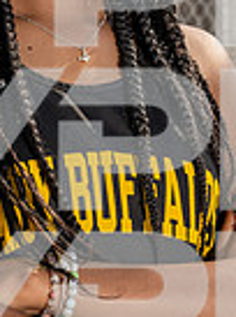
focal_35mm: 171
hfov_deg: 8.6
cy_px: 141
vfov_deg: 11.6
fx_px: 1562
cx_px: 32
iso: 100
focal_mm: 54
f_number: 8
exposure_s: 1/250
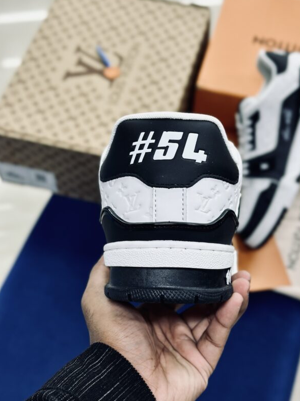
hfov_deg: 25.6
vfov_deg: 33.8
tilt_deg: -58.0
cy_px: 223
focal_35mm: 57
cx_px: 176
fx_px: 659
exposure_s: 1/100
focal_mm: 6.86
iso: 80
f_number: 1.78
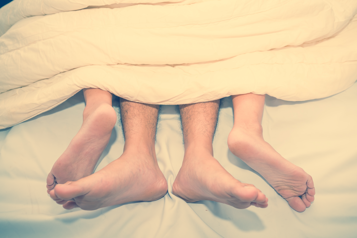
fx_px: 347
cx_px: 178
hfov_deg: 54.4
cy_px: 119
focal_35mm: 35
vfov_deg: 37.9
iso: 1000
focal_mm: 35
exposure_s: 1/160
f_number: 5
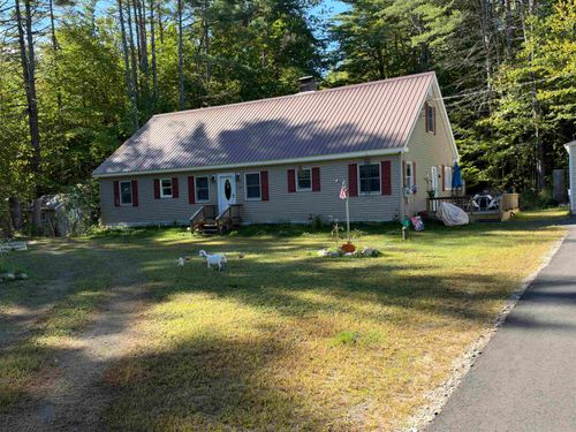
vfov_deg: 45.4
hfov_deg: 58.4
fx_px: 516
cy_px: 216
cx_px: 288
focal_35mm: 31
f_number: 1.48
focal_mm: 6.93
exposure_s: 1/1185
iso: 64
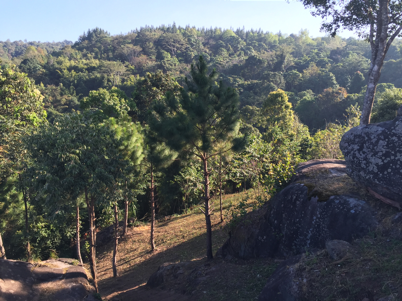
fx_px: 337
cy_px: 150
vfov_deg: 48.2
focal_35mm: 29
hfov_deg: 61.7
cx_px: 201
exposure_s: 1/449
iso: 32
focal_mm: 4.15
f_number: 2.2
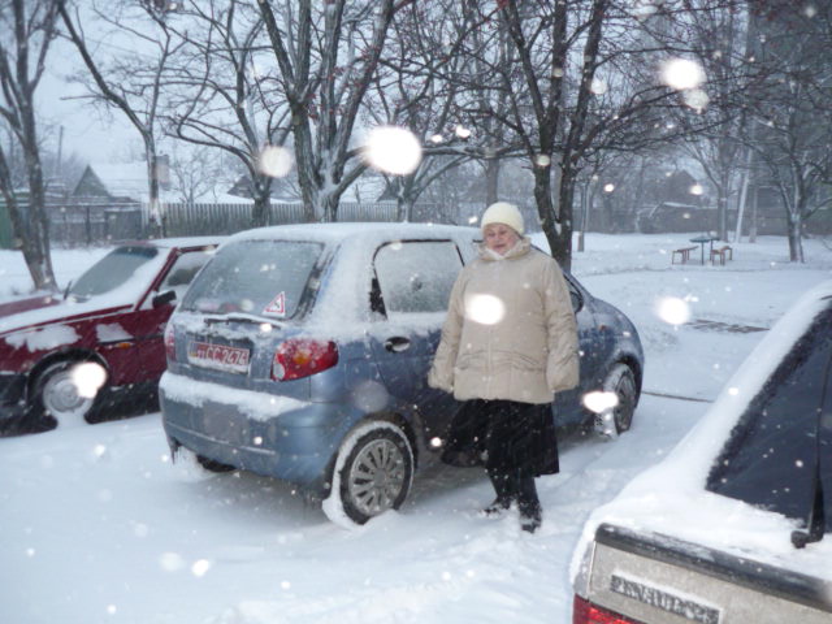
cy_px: 312
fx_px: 793
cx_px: 416
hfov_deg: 55.4
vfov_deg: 42.9
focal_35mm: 33
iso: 200
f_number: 2.8
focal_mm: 5.5
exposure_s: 1/30
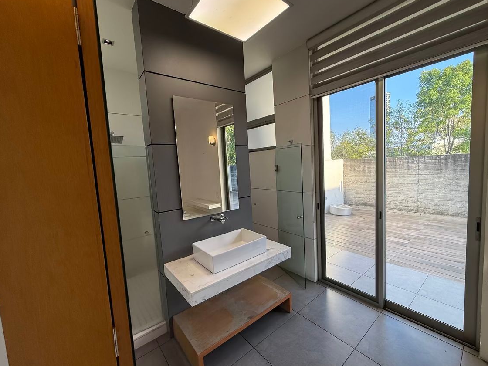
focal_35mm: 15
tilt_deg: -5.3
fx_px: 211
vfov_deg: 81.7
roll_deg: +2.3
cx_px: 259
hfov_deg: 98.1
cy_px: 183
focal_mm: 2.22
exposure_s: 1/120
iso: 80
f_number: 2.2
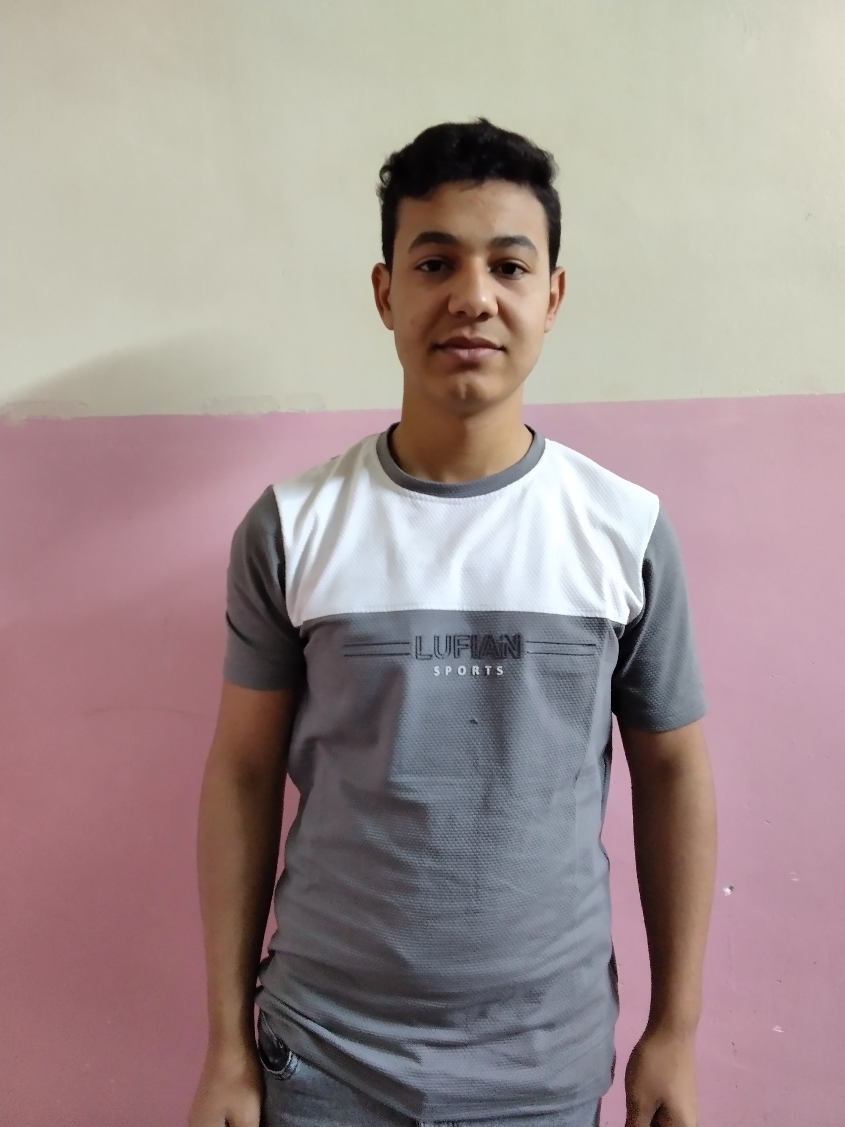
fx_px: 846
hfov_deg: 53.1
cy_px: 564
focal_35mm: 26
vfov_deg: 67.3
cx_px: 422
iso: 280
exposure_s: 1/30
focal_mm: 2.78
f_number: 2
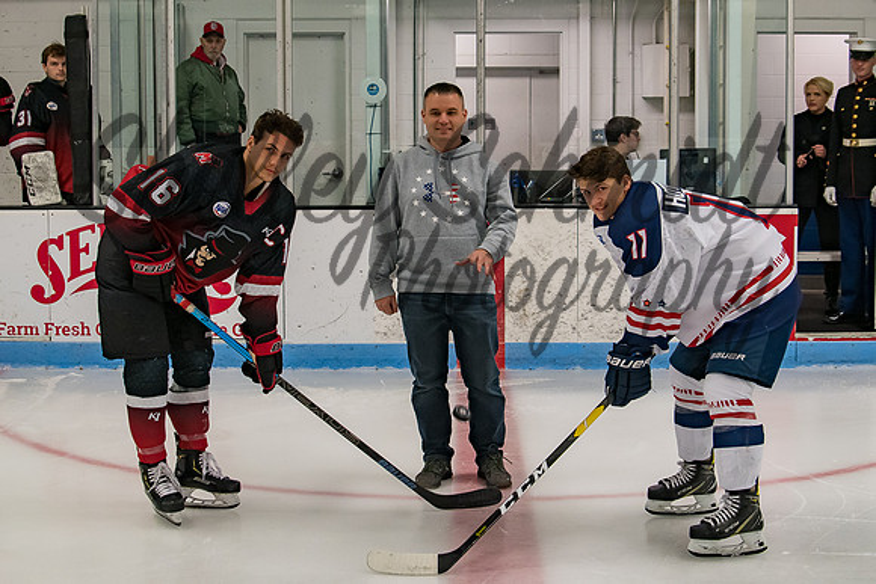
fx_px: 1334
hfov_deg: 36.3
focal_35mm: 55
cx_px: 451
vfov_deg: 24.6
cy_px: 208
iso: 640
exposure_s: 1/200
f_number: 4.5
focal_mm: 28
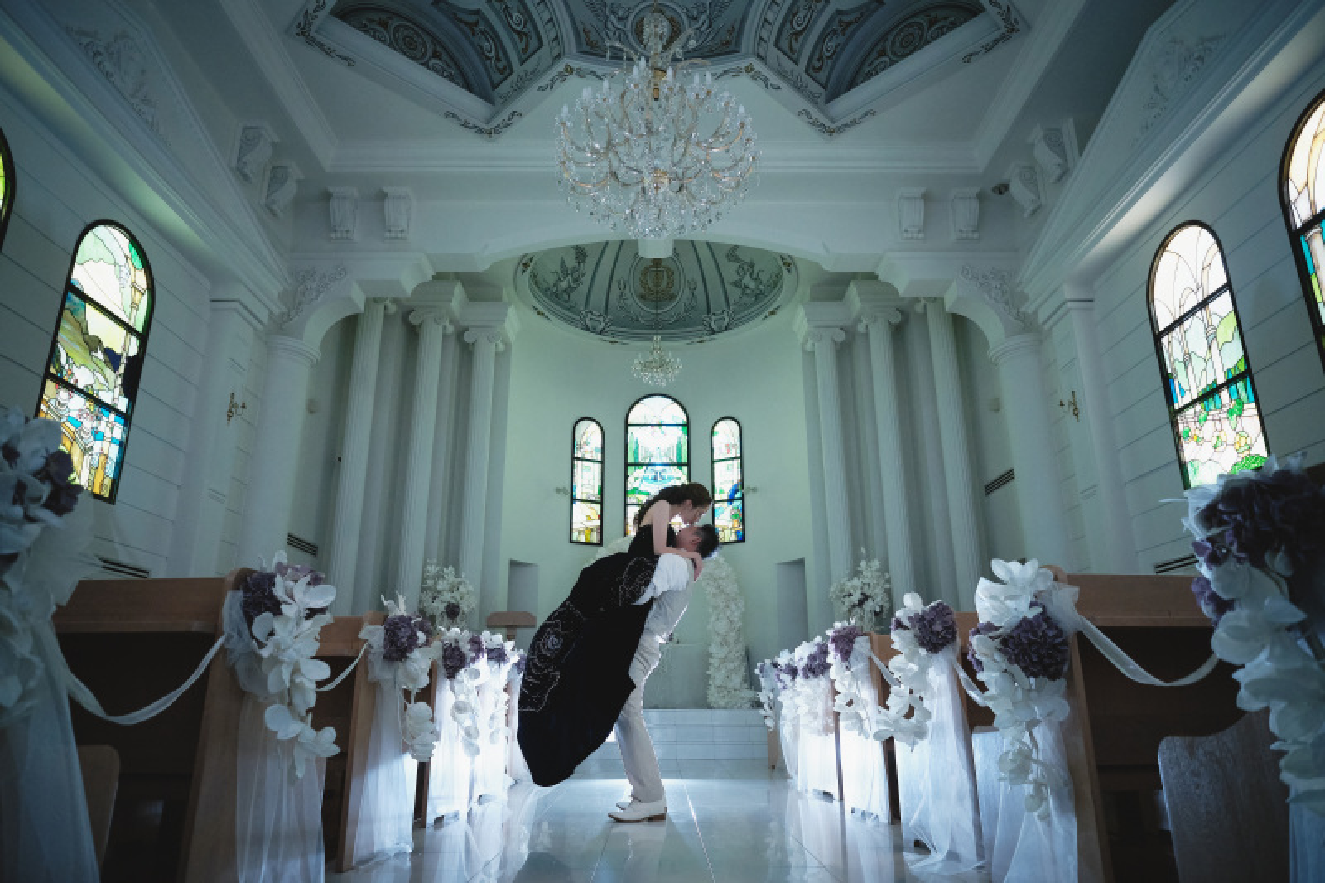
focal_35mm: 21
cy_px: 442
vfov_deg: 59.5
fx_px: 773
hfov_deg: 81.2
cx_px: 662
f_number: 2.8
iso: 1600
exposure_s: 1/250
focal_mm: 14
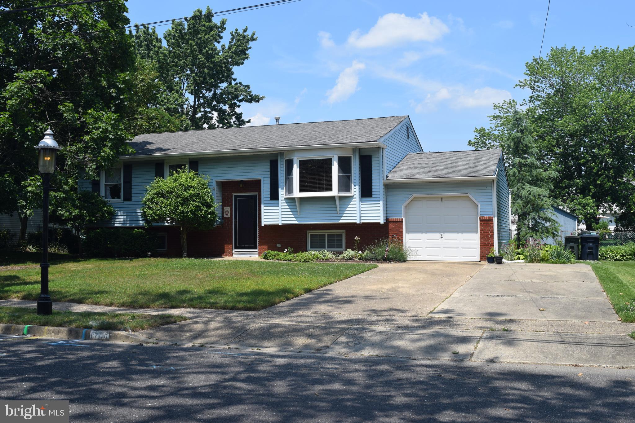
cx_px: 318
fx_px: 688
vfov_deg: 34.2
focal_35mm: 39
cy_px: 212
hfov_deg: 49.6
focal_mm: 26
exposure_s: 1/320
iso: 200
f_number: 9
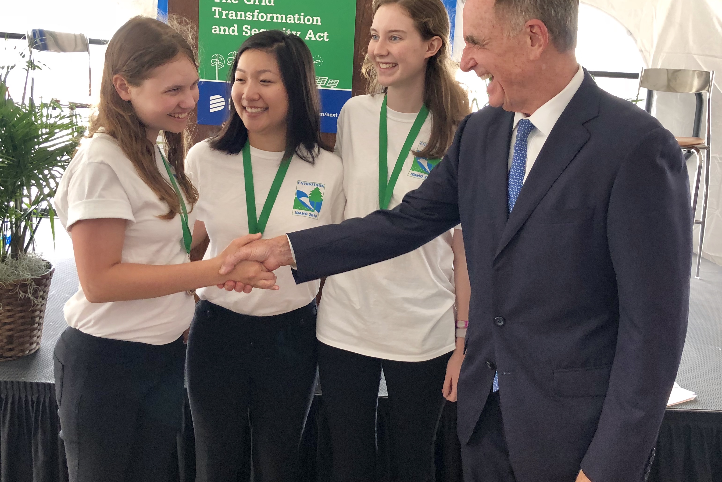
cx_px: 378
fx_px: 762
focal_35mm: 38
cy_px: 221
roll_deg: -3.2
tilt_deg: -10.2
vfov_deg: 35.0
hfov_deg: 50.7
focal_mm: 4
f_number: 1.8
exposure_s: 1/120
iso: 125
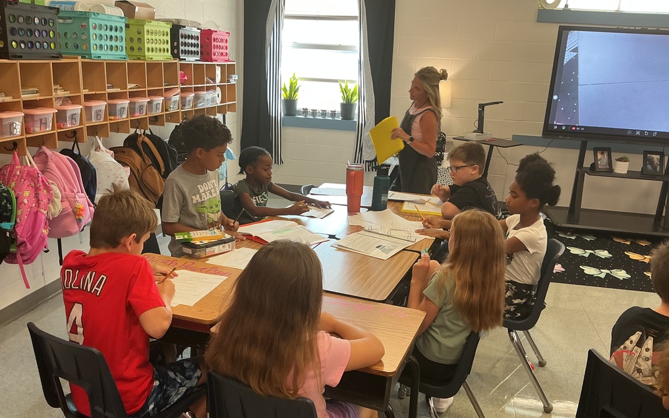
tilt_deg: -18.4
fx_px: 565
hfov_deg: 61.2
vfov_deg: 40.5
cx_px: 337
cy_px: 250
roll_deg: -3.1
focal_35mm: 31
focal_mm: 3
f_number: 1.8
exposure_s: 1/60
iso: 64
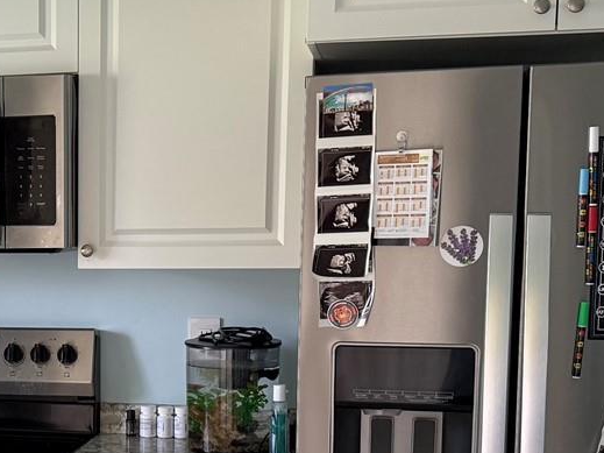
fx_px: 1291
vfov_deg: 19.6
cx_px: -14
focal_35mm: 74
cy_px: 387
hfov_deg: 25.0
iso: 200
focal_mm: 6.76
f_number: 1.78
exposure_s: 1/75
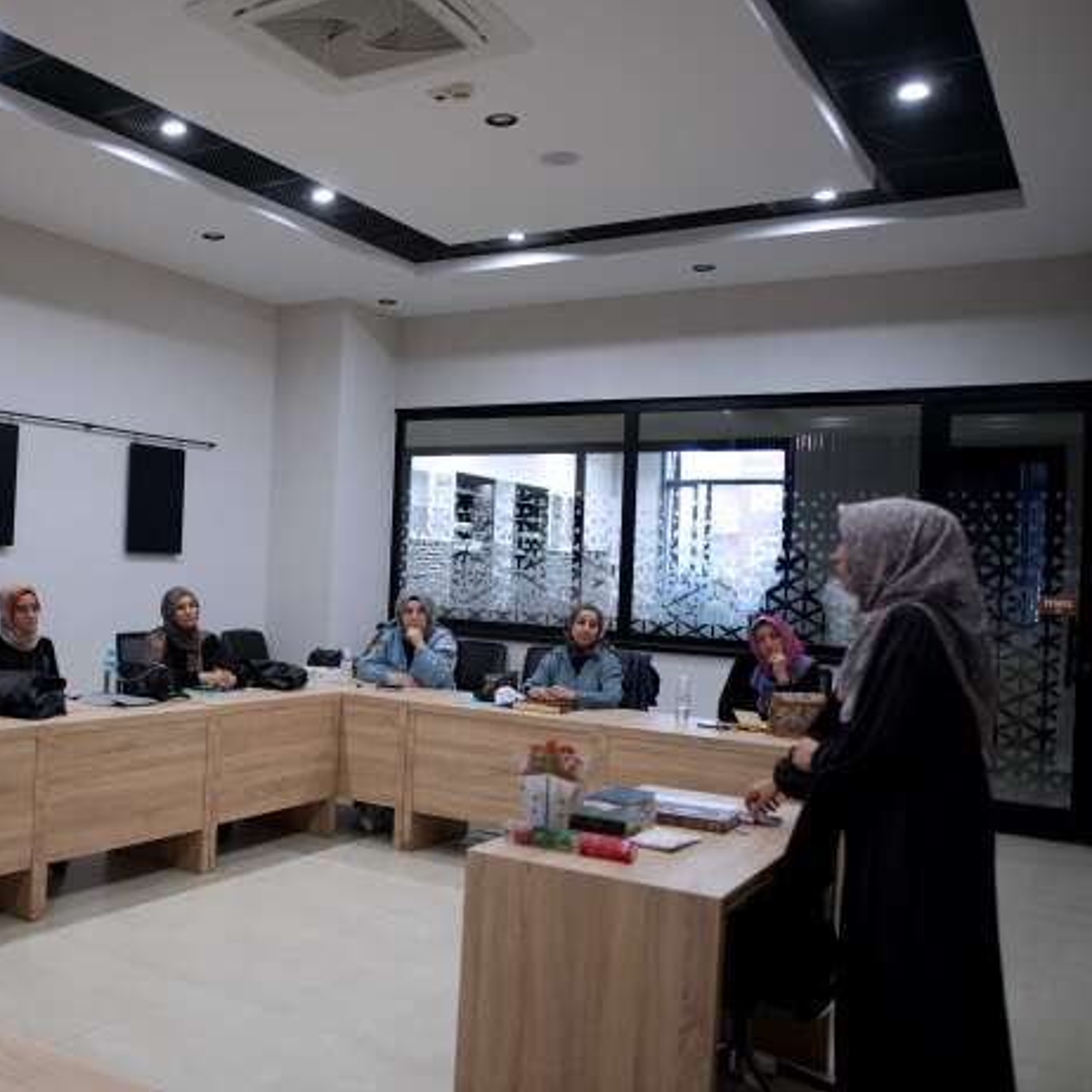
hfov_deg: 50.5
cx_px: 279
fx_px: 1106
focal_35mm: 31
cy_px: 551
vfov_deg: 52.5
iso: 100
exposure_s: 1/50
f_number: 1.4
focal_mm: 16
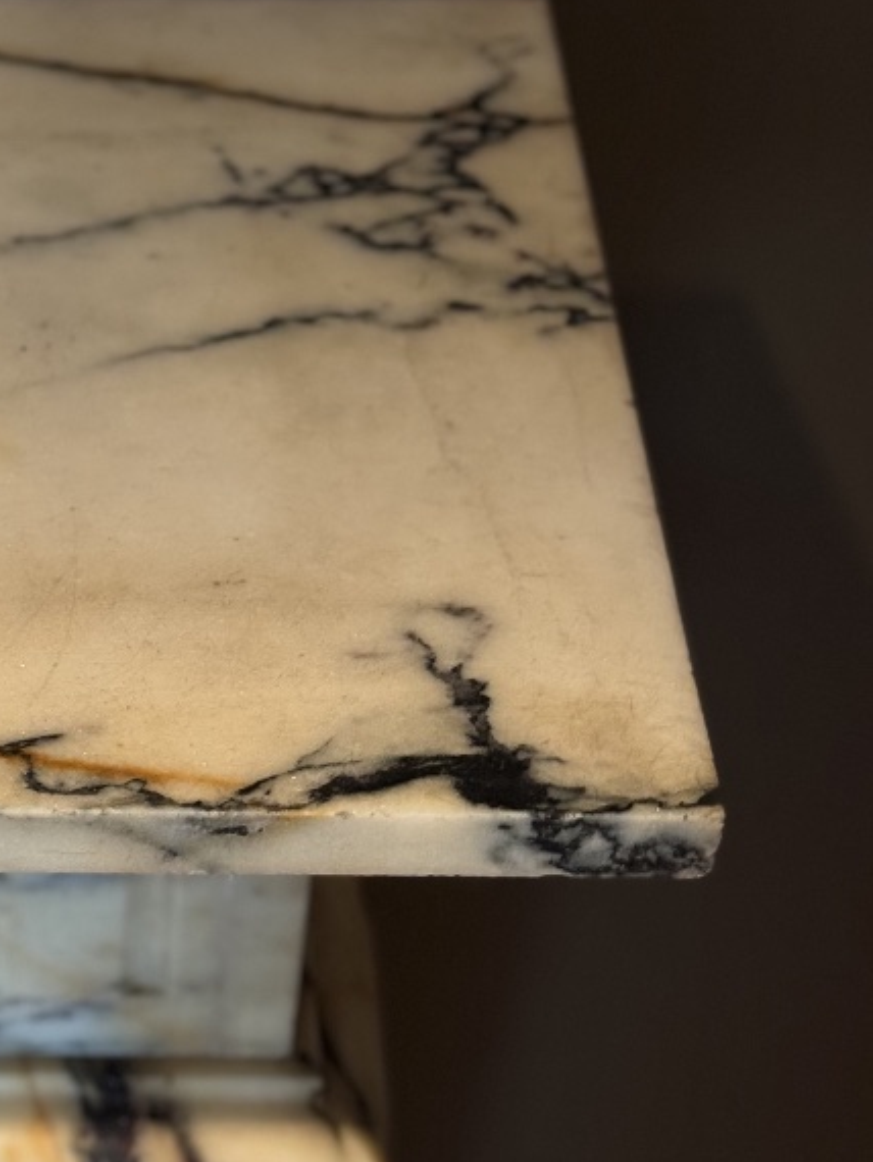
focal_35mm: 101
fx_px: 3394
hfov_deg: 14.4
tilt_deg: -43.6
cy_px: 675
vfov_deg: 19.4
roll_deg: -0.7
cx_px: -35
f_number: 1.78
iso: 500
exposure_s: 1/33
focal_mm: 6.76
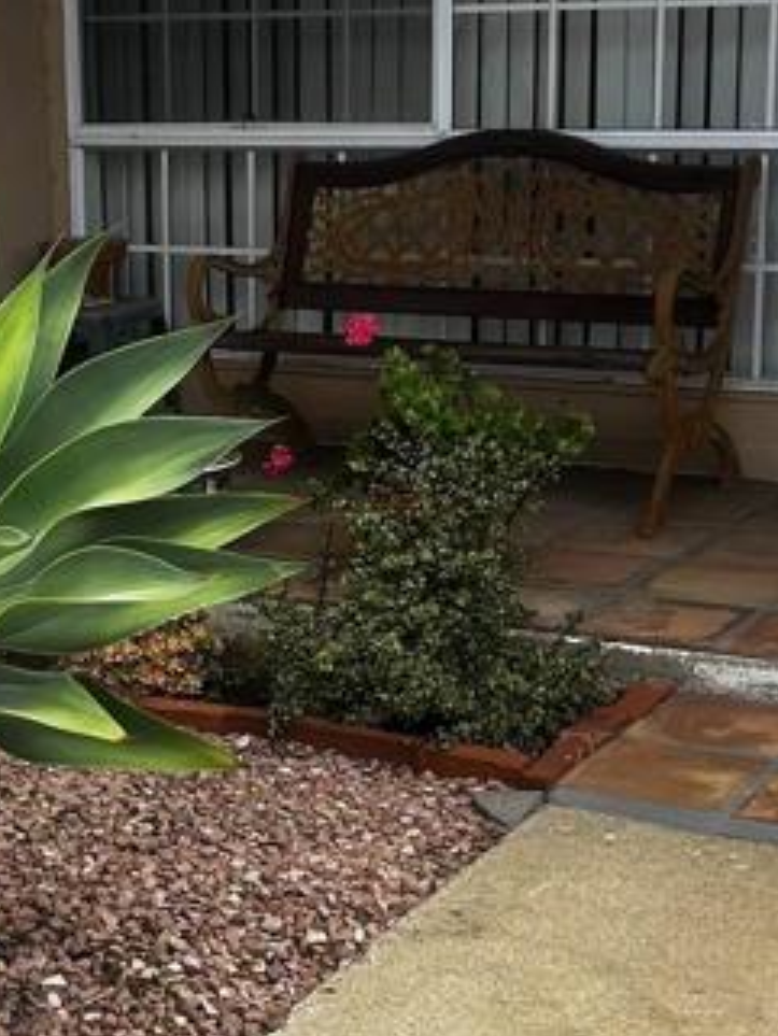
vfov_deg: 23.5
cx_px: 110
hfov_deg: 17.6
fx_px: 2486
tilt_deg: -15.3
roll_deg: +1.7
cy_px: 604
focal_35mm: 83
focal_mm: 5.7
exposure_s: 1/2513
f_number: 1.5
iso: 50
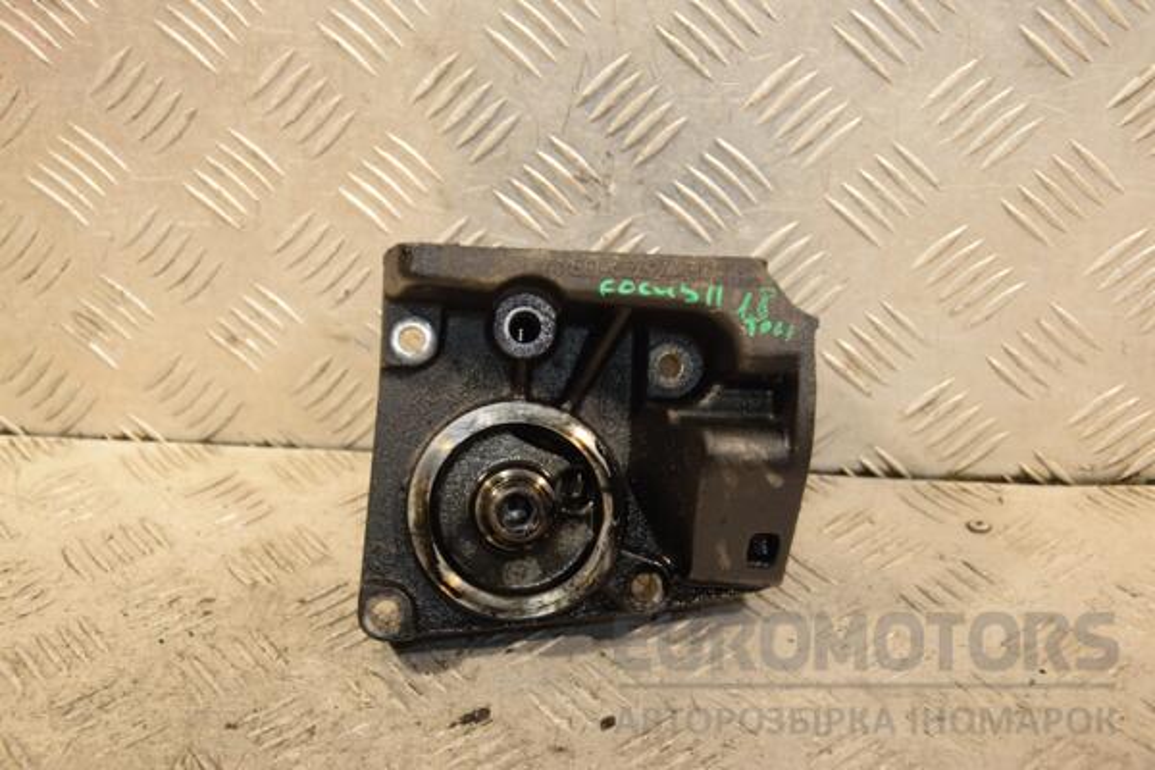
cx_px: 578
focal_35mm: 57
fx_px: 1829
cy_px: 385
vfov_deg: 23.8
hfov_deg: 35.1
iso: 800
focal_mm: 38
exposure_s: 1/160
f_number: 5
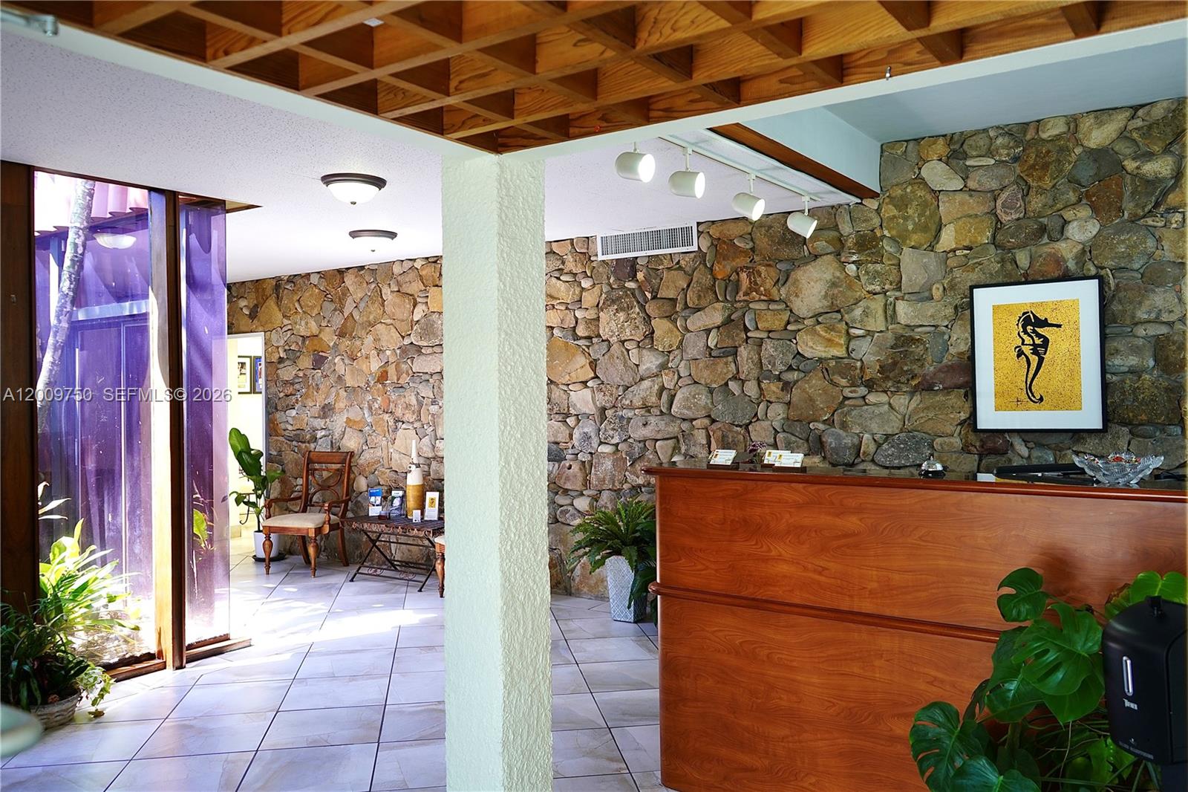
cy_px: 396
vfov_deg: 46.4
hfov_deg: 65.5
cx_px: 594
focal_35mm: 28
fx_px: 924
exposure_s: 1/60
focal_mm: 28
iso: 320
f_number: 4
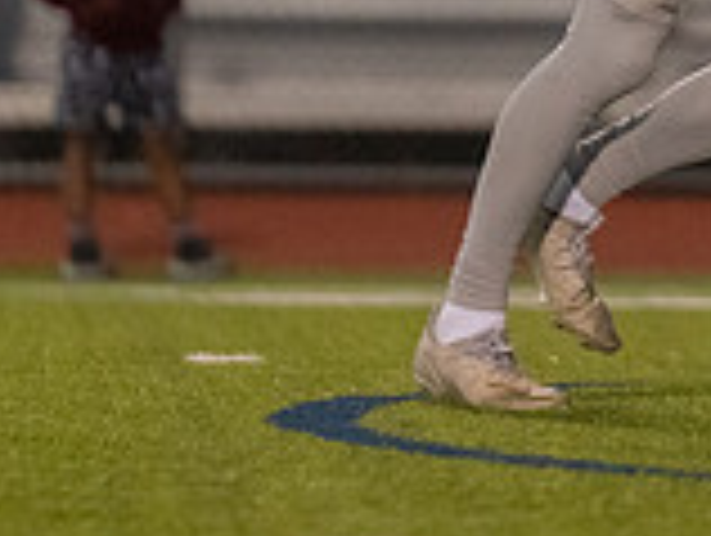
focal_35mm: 953
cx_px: 940
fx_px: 19604
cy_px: -342
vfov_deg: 1.6
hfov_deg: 2.1
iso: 5000
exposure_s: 1/1250
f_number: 2.8
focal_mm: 200
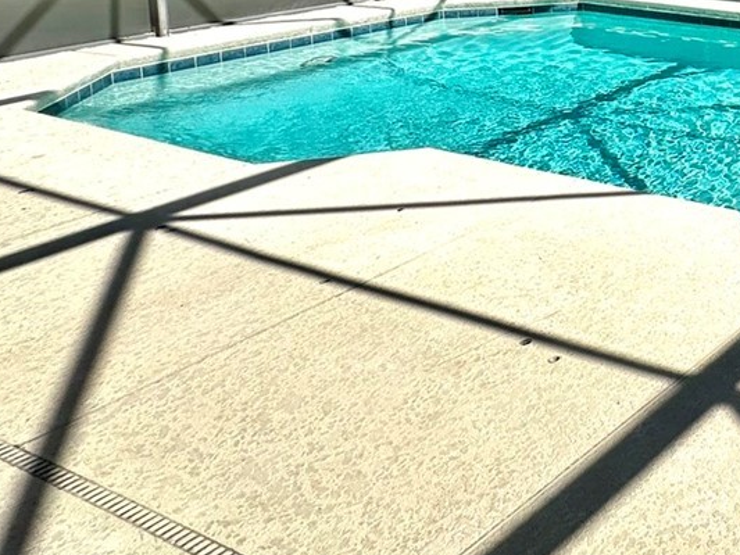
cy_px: -57
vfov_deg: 30.7
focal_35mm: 42
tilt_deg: -6.5
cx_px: 980
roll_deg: -1.7
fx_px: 898
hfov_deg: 32.5
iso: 40
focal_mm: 2.22
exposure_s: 1/861
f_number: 2.2
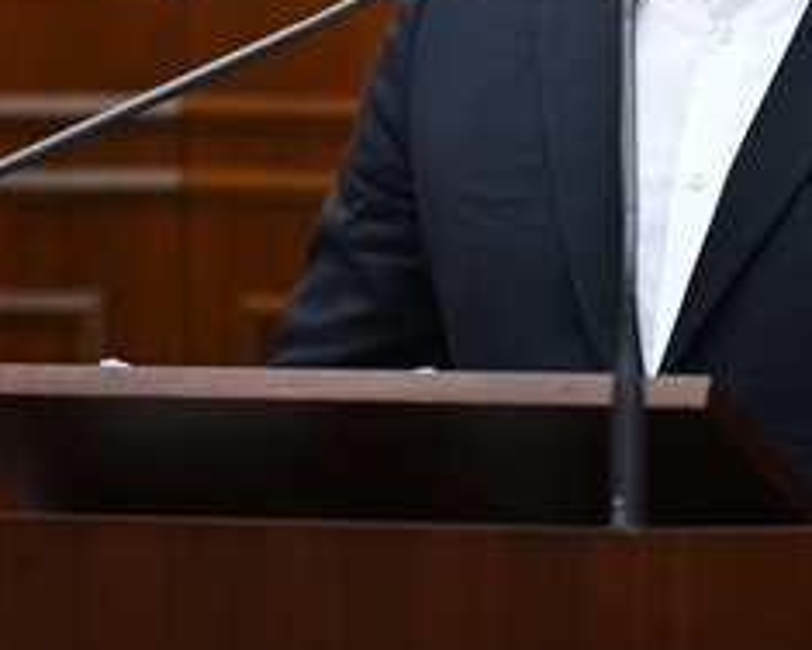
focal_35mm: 502
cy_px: -19
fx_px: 12064
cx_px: 466
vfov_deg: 3.1
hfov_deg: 3.9
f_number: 2.8
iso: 1000
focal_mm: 200
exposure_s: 1/200
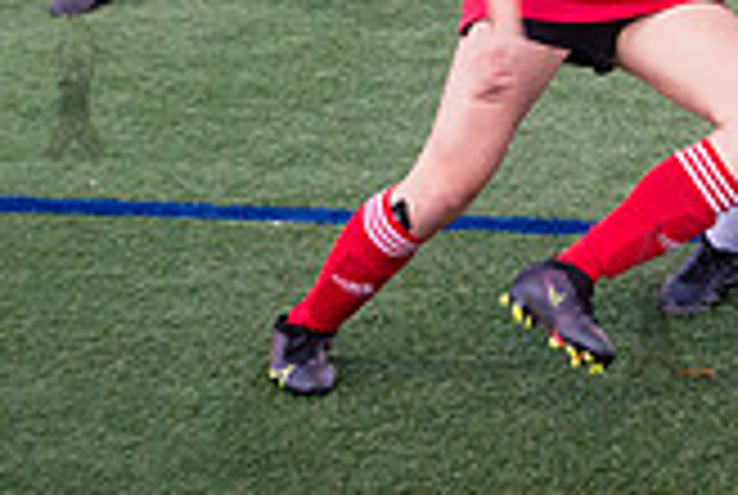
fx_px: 3327
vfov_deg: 8.4
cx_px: 867
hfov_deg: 12.4
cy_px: -152
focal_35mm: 162
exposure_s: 1/250
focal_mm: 36
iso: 2000
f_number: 5
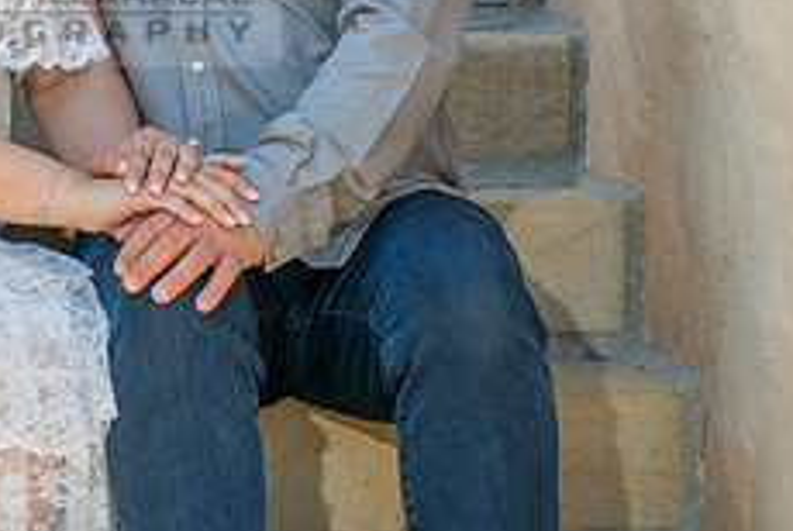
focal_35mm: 154
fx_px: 3397
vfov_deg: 8.9
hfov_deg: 13.1
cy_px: -16
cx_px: -10
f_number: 7.1
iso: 200
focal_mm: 58
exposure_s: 1/200
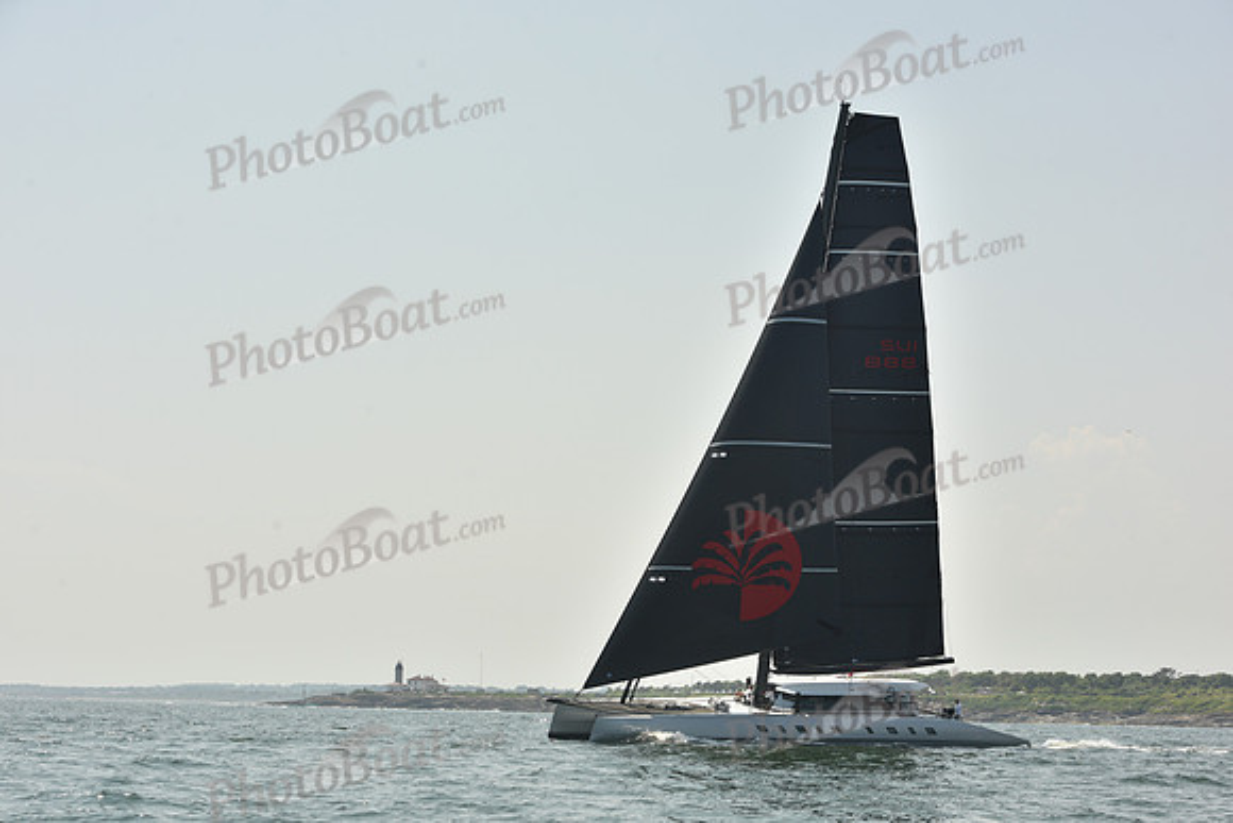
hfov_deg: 28.8
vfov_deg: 19.5
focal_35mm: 70
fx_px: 2398
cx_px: 616
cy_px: 412
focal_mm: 70
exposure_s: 1/800
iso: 250
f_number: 9
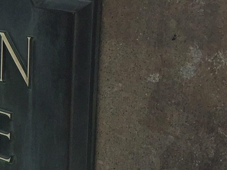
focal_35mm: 137
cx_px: -262
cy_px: 38
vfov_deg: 10.8
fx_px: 898
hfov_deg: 12.3
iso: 32
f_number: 2.2
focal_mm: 4.15
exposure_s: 1/2083
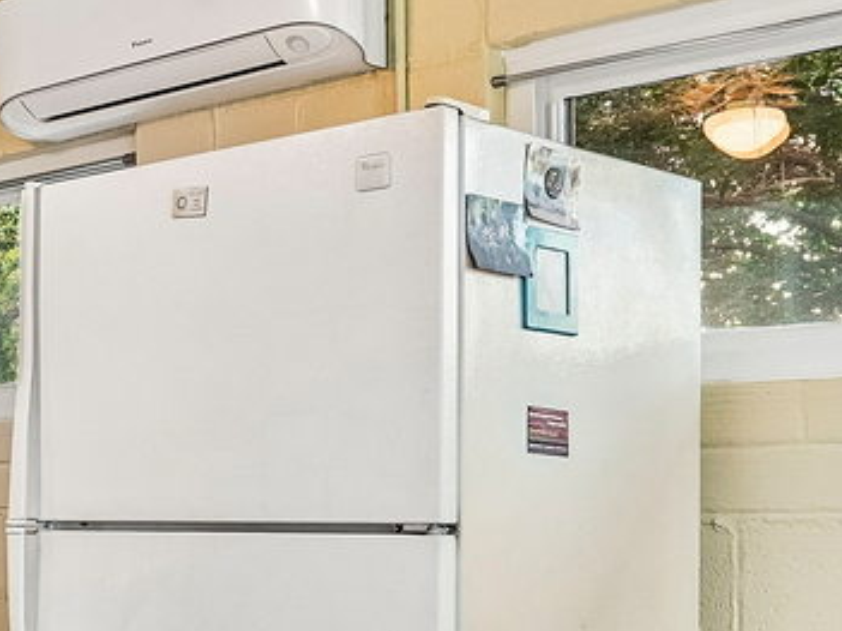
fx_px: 1726
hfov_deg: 24.5
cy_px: 487
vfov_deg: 20.5
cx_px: -204
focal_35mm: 71
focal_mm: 16
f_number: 8
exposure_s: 1/4
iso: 400
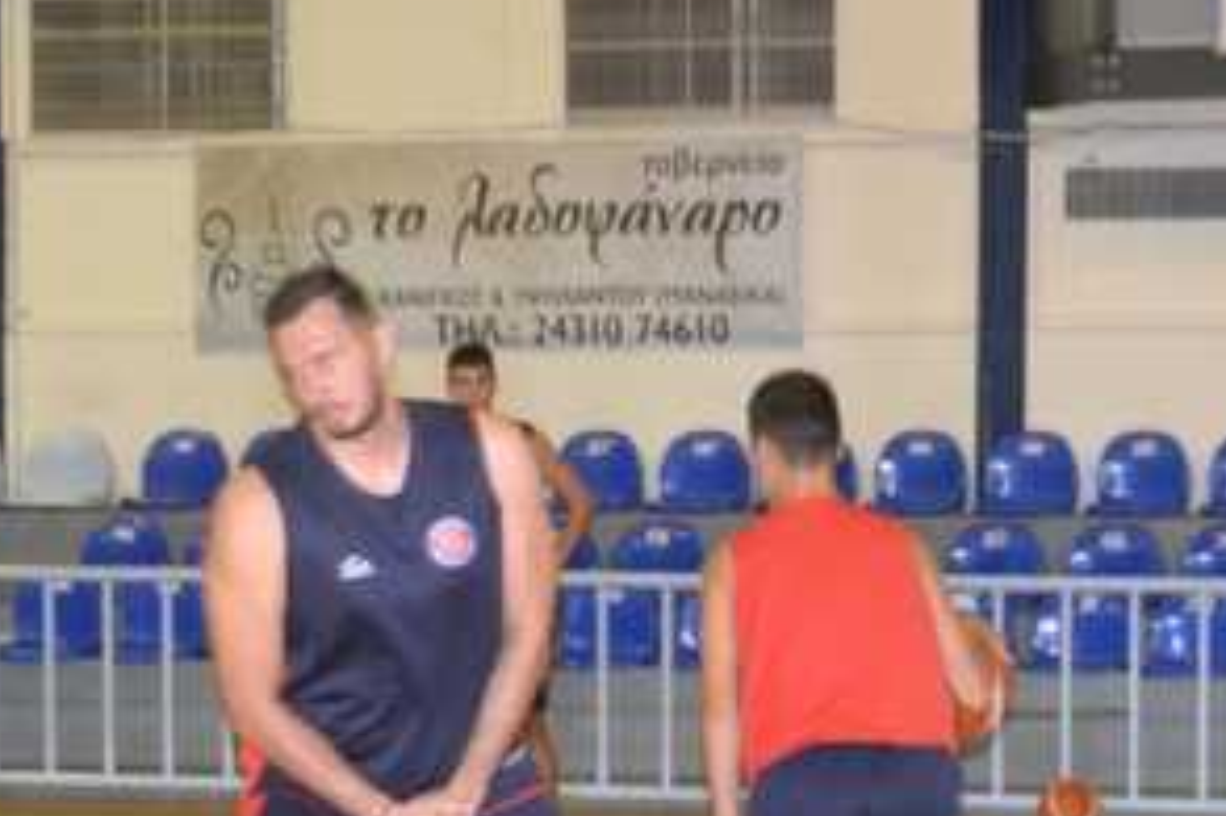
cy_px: 540
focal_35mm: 118
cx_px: 782
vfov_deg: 11.6
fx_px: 4016
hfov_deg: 17.3
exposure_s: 1/60
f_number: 4
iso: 1800
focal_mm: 28
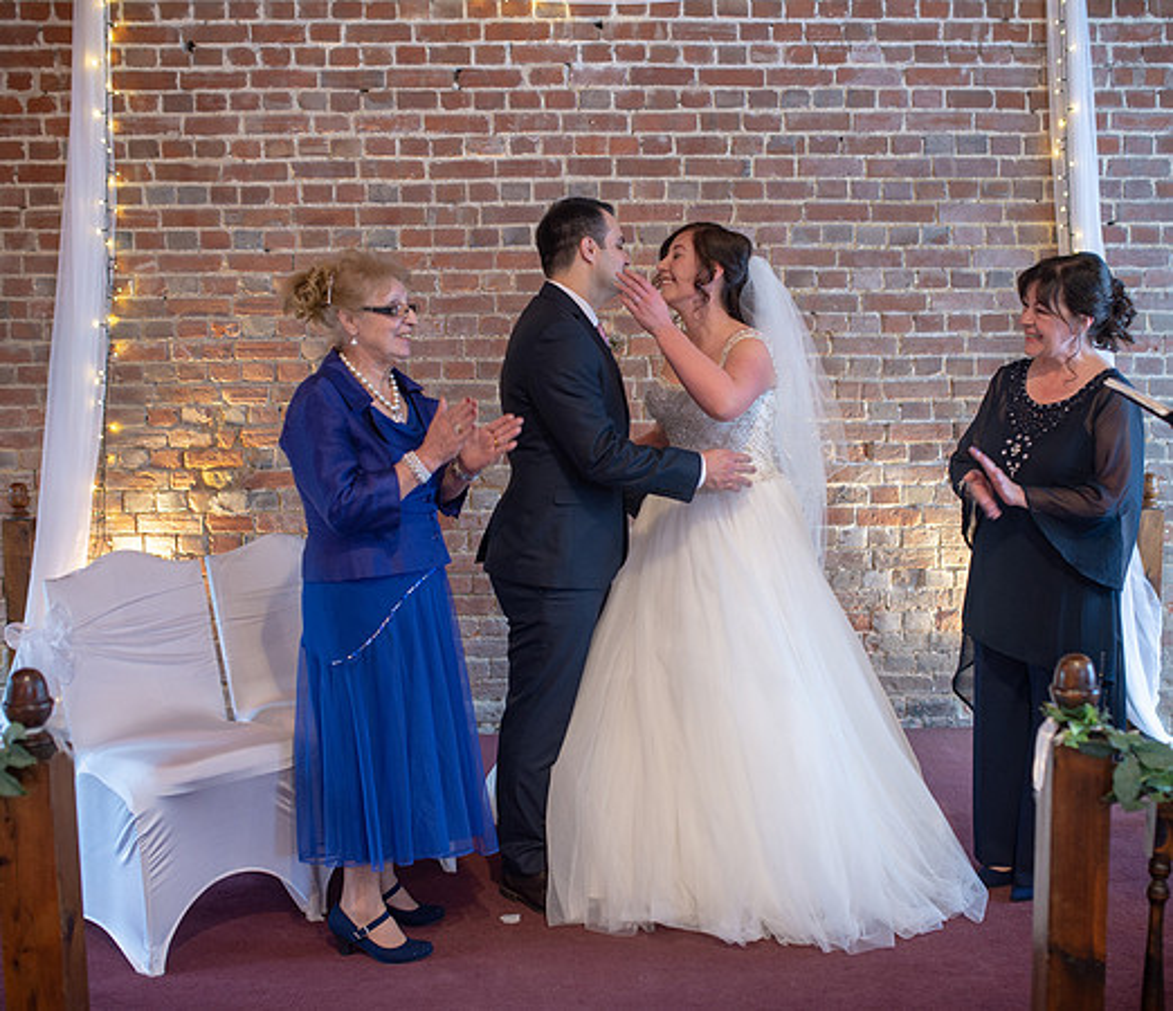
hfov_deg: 43.3
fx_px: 1476
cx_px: 648
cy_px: 506
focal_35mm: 41
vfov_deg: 37.8
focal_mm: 35
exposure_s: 1/100
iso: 400
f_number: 2.5
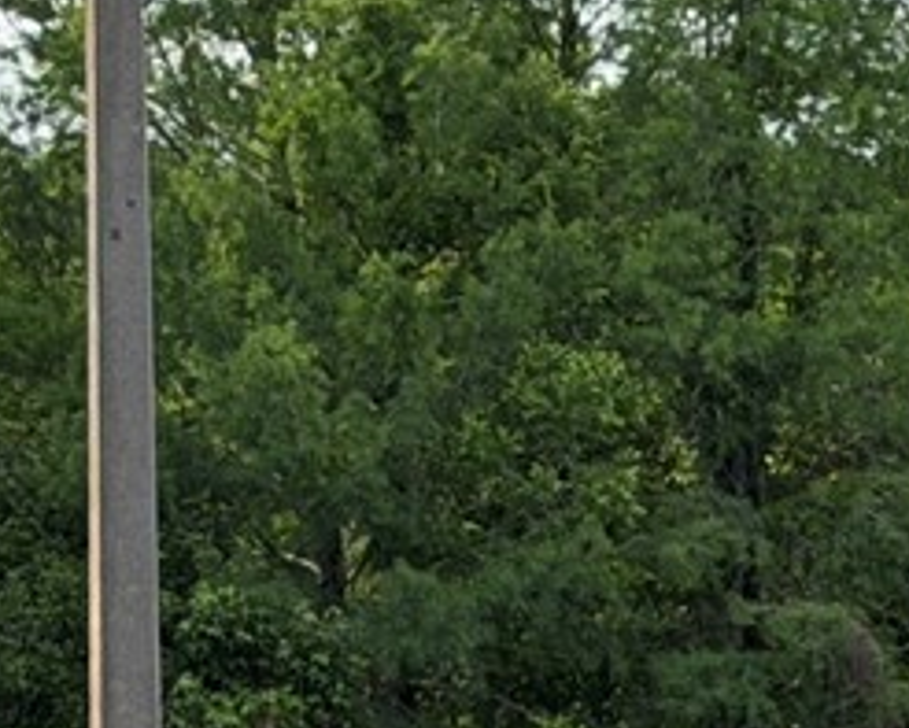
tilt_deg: +2.4
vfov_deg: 5.1
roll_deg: +1.8
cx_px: 1430
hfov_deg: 6.3
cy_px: 946
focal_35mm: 305
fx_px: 8209
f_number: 1.78
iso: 80
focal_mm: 6.76
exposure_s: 1/2146
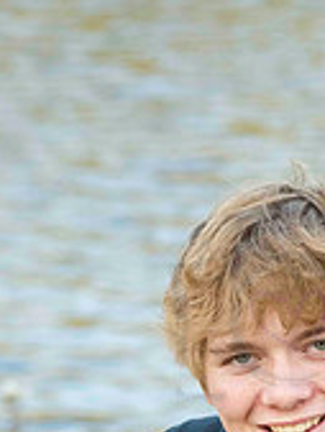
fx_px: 3588
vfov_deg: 6.8
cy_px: 550
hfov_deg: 5.2
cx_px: 299
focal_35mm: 287
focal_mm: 112
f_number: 6.3
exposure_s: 1/640
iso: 800
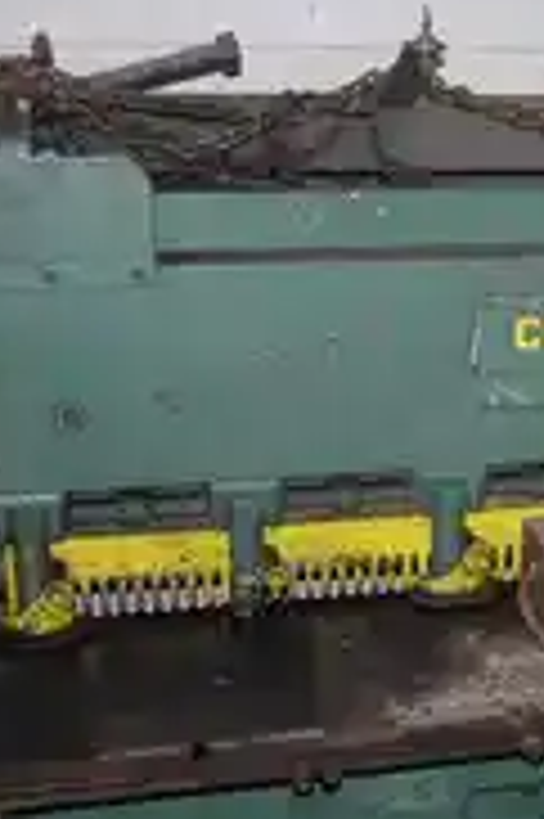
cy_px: 410
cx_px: 557
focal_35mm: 64
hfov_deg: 20.5
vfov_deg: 31.4
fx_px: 1453
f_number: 3.5
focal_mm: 14
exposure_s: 1/125
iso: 800
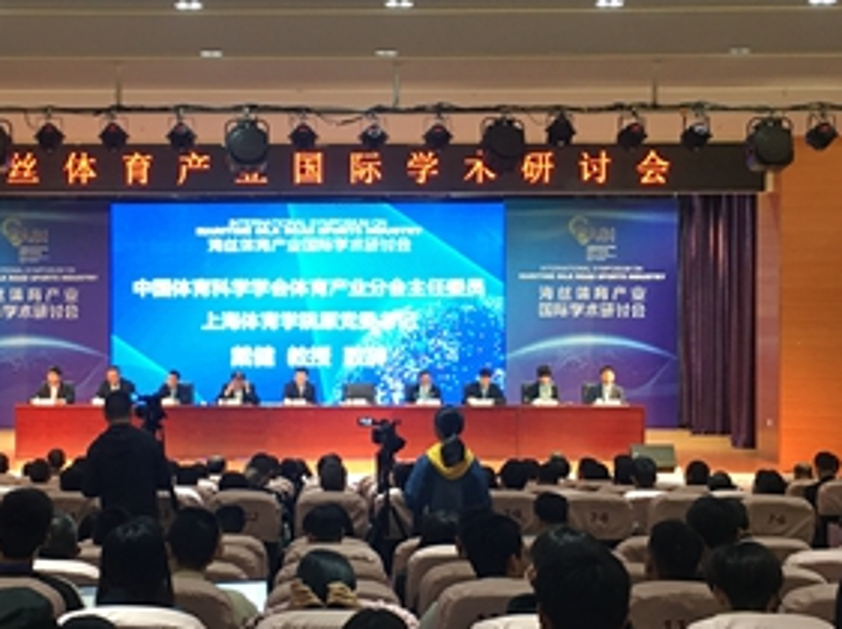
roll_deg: +0.4
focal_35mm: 62
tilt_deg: +0.0
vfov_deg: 23.6
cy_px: 326
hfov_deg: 31.1
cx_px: 315
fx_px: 1506
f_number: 2.2
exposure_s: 1/17
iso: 64
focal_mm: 4.15
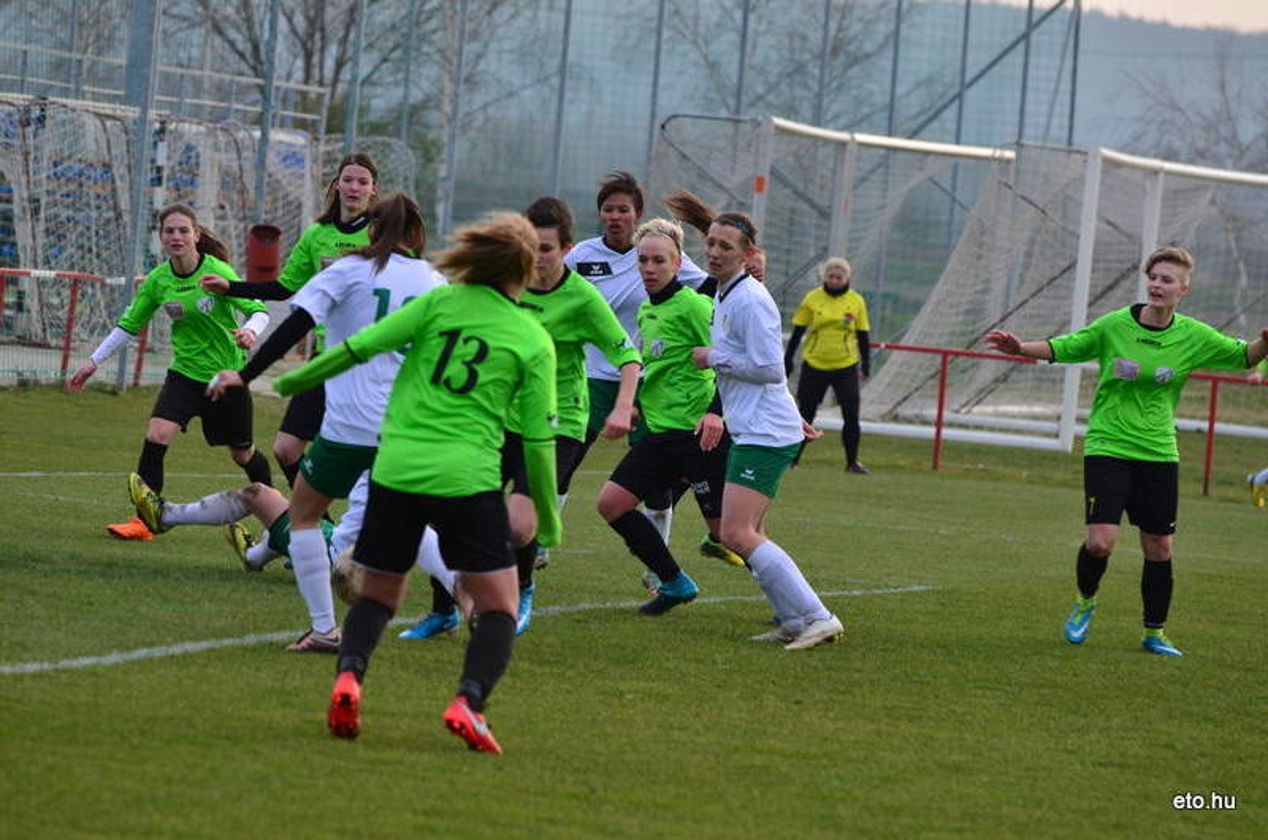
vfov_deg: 4.7
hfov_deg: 7.1
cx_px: 634
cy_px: 420
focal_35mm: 292
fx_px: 10282
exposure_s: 1/400
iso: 160
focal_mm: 195
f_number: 5.3
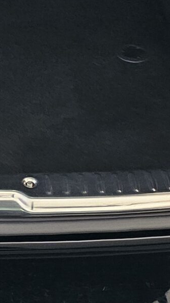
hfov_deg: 10.9
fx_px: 866
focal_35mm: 108
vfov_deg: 18.8
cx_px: -74
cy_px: -55
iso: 1000
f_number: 1.7
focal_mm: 6.3
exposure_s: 1/24
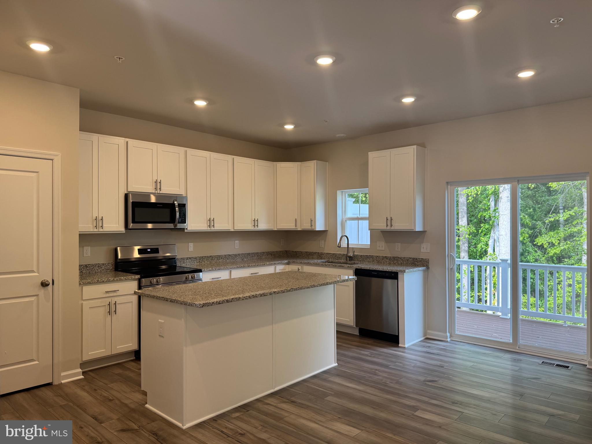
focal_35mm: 24
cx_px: 296
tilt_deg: -1.1
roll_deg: +0.3
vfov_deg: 56.8
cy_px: 222
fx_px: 410
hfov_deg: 71.6
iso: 80
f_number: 1.78
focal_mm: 6.76
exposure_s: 1/120
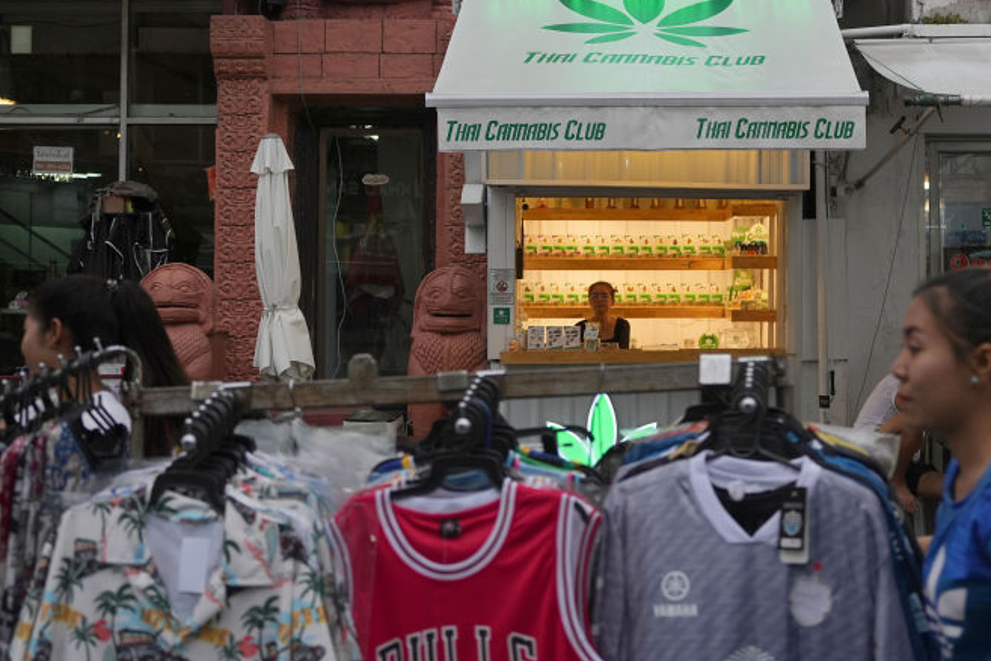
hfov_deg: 37.0
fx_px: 1459
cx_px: 692
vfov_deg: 25.3
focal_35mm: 53
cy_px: 180
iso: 400
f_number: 2.8
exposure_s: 1/500
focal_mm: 34
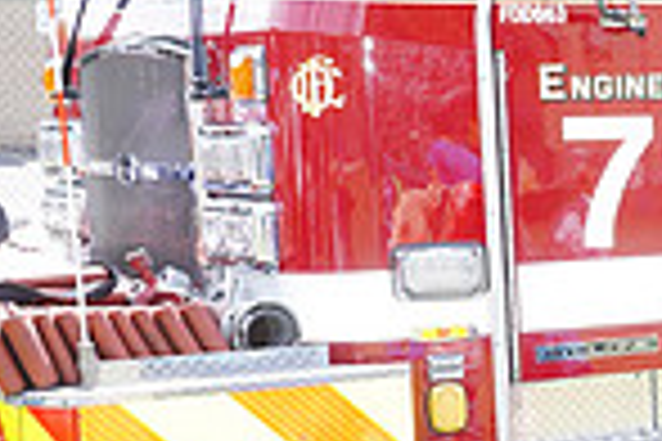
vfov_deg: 10.2
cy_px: 304
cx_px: 1297
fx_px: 2464
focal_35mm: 134
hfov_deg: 13.3
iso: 250
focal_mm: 34
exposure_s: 1/125
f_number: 7.1
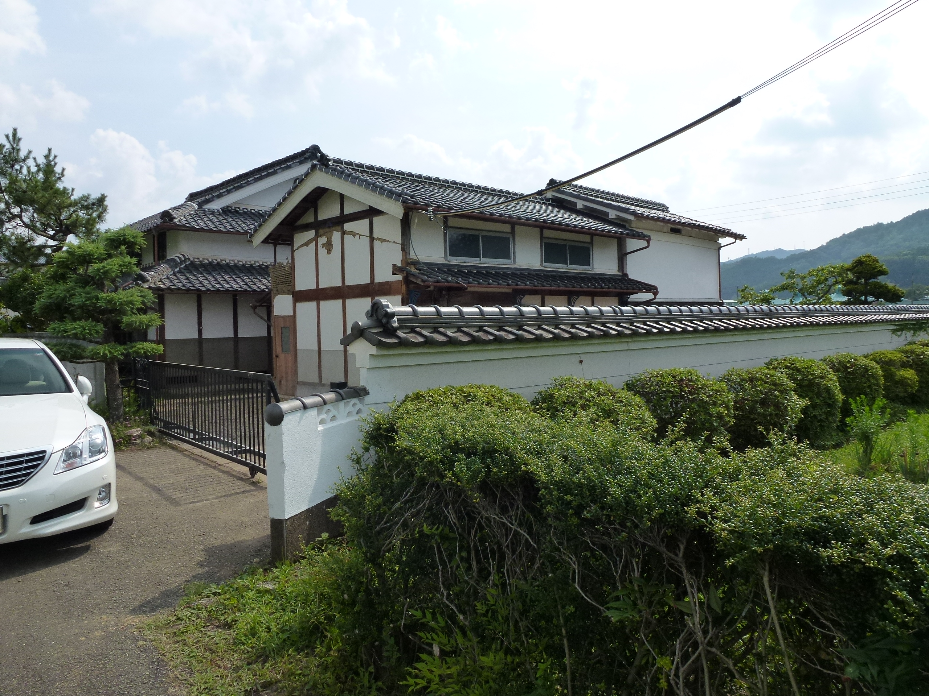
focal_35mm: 24
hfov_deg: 71.6
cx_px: 464
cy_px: 348
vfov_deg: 56.8
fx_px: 644
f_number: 4
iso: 160
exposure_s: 1/1000
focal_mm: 4.3
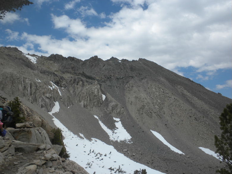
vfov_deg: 38.7
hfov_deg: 50.1
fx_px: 248
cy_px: 87
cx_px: 116
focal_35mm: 37
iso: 64
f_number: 10
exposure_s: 1/178
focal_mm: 6.6
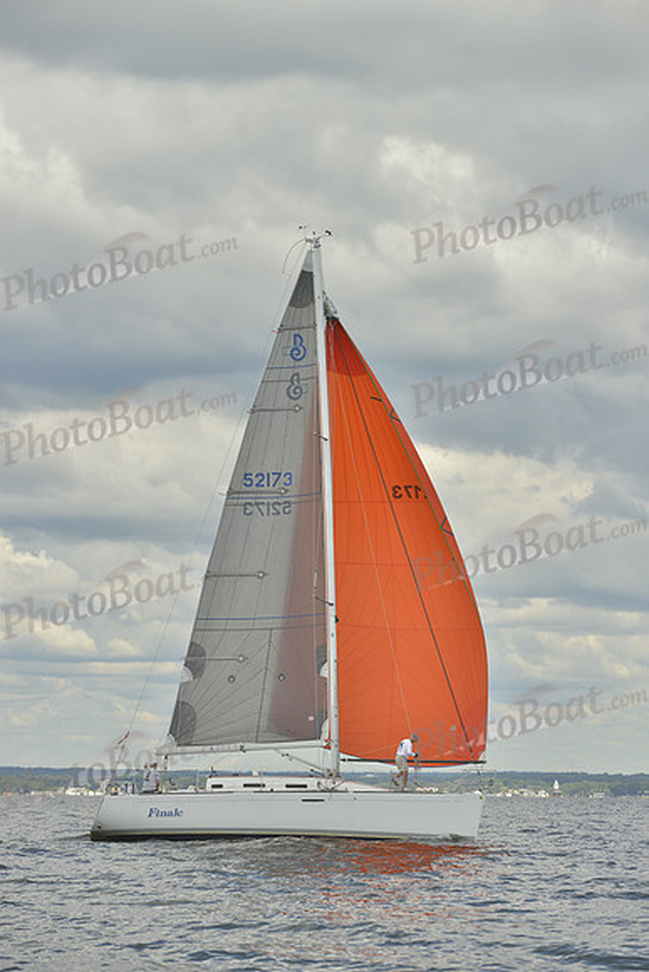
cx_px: 324
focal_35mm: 125
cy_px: 486
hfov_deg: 11.0
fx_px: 3378
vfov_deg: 16.4
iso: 200
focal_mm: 125
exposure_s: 1/1000
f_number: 6.3
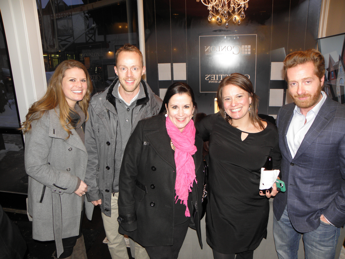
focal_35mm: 26
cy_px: 130
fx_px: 259
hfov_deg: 67.3
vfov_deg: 53.1
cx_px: 172
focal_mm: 4.6
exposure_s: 1/30
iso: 100
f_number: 2.8
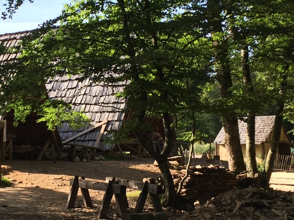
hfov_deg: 27.5
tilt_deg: +1.1
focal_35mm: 69
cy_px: 119
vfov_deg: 21.3
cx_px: 52
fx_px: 586
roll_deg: +0.5
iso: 32
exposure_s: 1/425
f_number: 2.2
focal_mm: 4.15
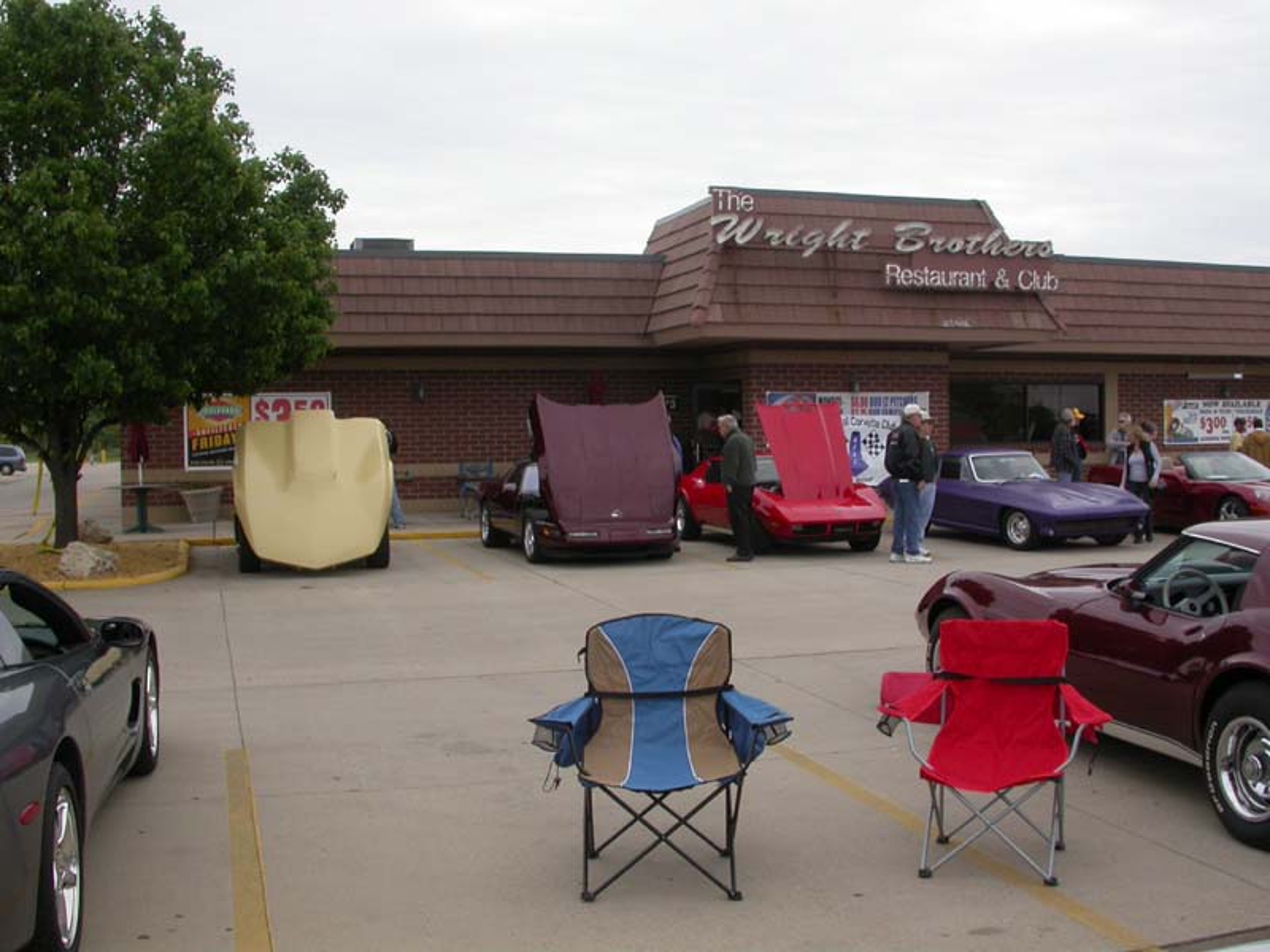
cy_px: 476
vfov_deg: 37.7
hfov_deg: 49.0
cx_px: 635
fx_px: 1394
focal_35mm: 38
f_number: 6.7
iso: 100
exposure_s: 1/206
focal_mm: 7.85
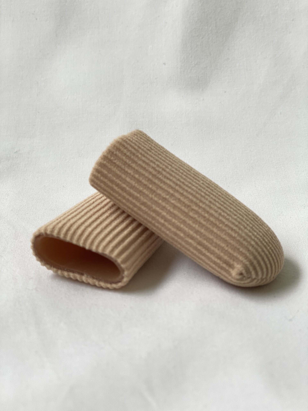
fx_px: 617
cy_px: 206
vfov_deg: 36.8
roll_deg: -1.9
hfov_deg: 28.0
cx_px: 154
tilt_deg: -31.3
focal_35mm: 52
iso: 25
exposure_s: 1/122
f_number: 2
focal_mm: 6
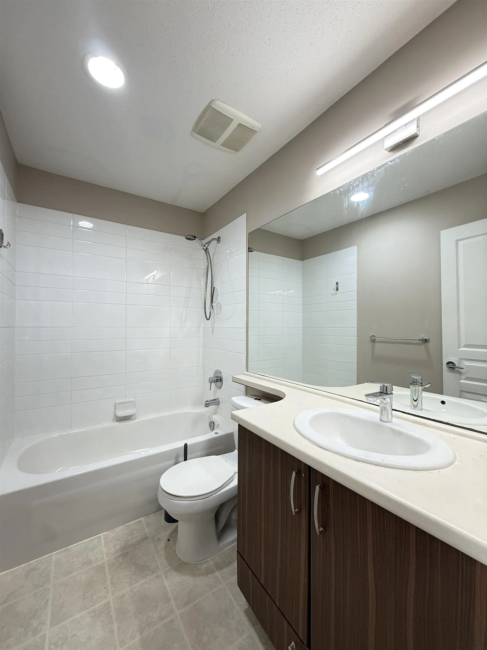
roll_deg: -1.2
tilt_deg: +1.1
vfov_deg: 102.1
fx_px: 263
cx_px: 244
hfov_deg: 85.7
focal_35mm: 14
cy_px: 325
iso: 200
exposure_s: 1/120
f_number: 2.2
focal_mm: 2.22
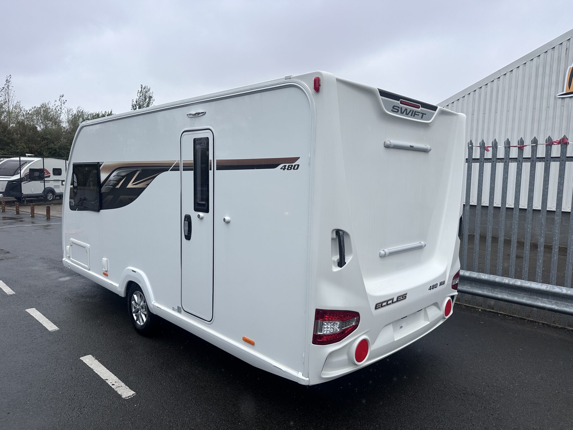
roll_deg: -0.8
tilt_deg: -5.6
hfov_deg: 71.6
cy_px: 215
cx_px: 286
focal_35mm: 24
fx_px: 397
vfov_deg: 56.8
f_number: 1.78
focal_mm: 6.86
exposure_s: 1/1721
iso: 80
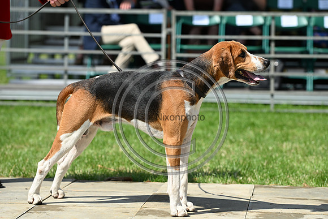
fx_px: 1230
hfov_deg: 15.2
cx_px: 164
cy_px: 110
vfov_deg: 10.2
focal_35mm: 135
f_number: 4.5
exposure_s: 1/1250
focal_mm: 135
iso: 180
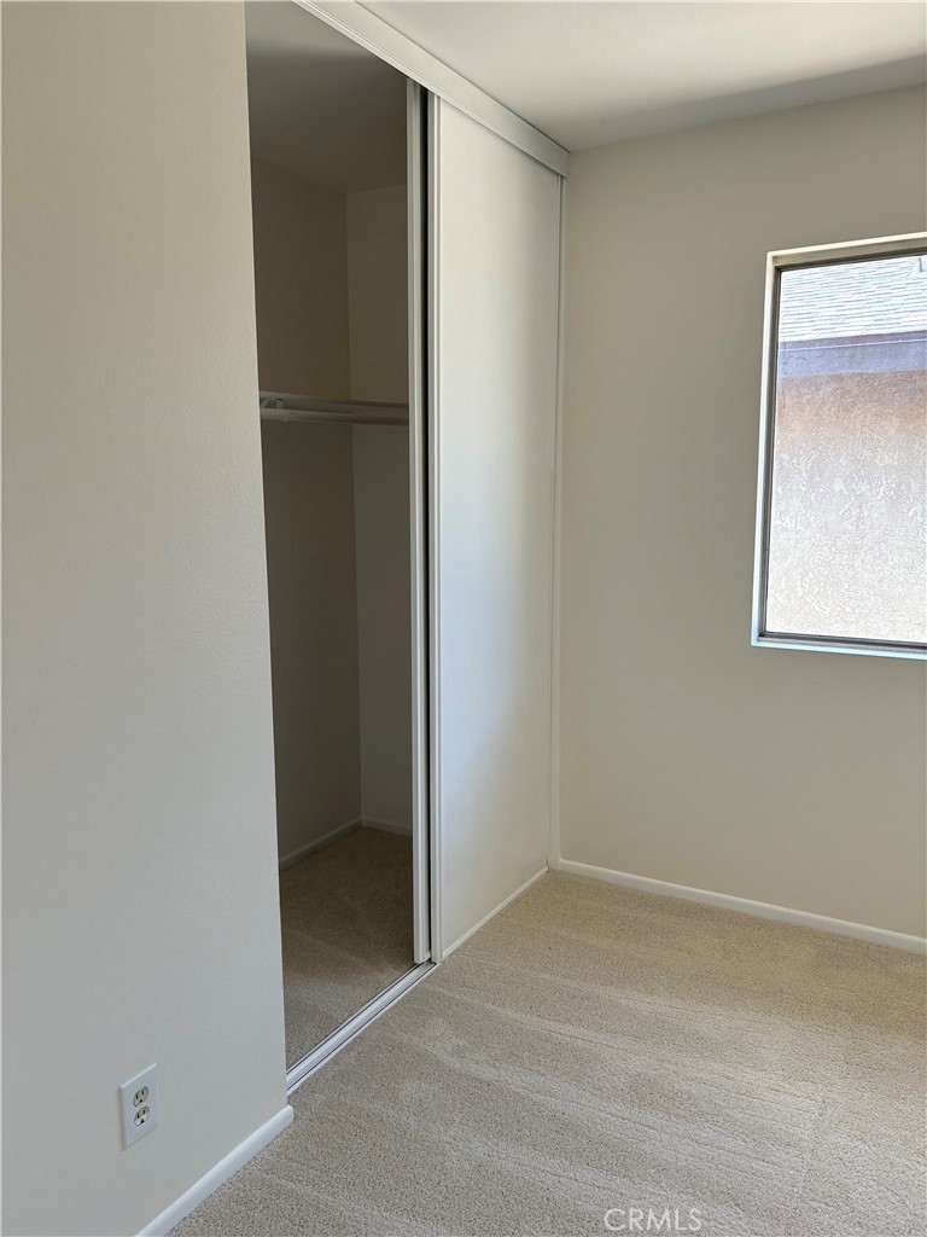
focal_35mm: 26
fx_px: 928
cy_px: 618
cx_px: 464
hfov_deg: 53.1
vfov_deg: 67.3
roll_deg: -0.2
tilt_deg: -9.7
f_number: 1.6
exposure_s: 1/239
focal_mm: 5.96
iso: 64
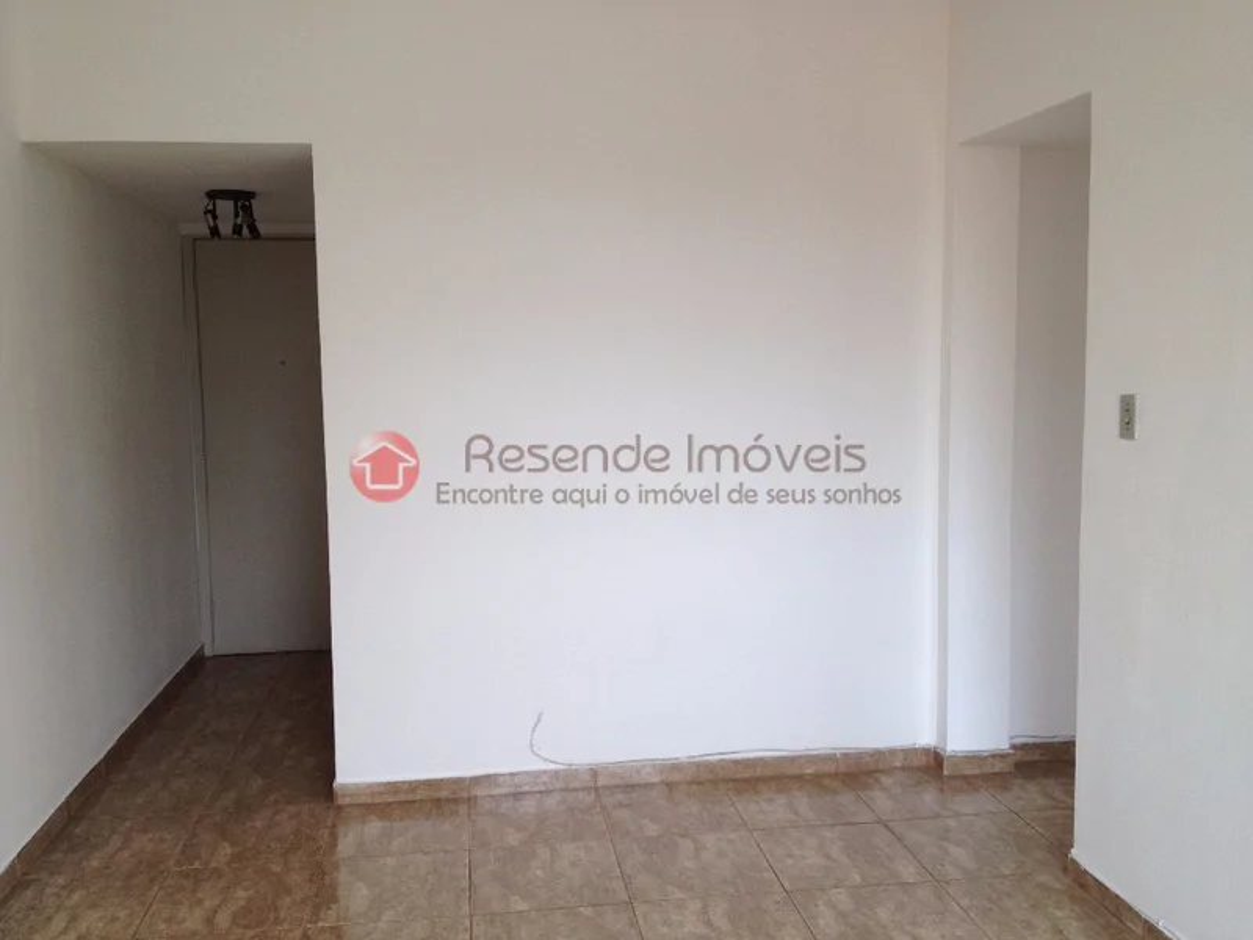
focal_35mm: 35
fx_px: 1267
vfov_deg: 40.7
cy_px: 470
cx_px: 626
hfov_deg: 52.6
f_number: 2.4
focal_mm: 4.28
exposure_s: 1/120
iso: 50
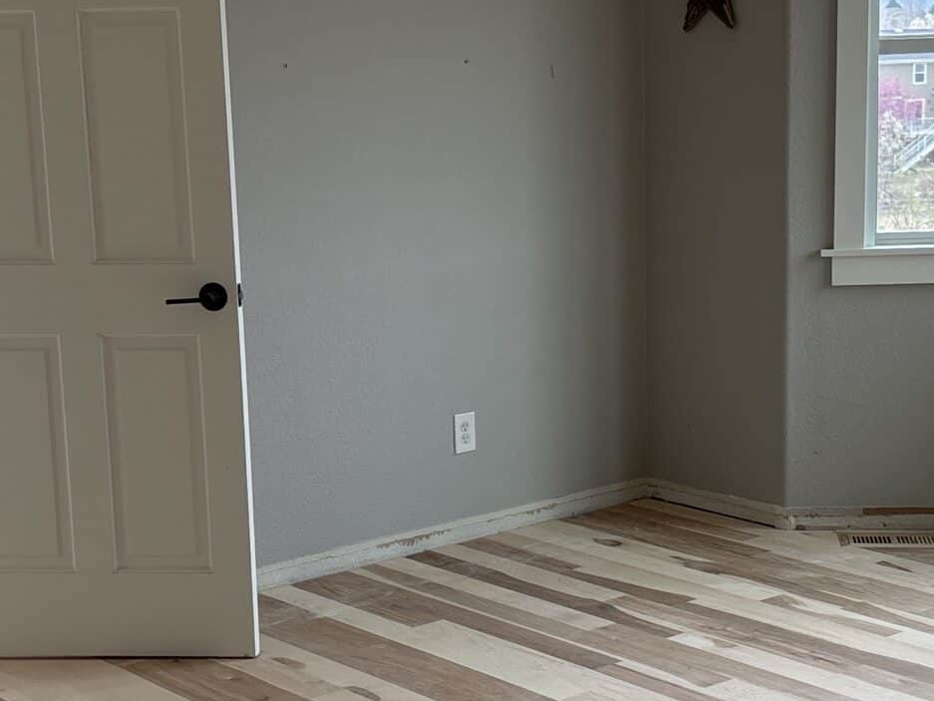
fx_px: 1916
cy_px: 401
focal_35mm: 71
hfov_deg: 27.4
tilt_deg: -11.3
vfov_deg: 20.7
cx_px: 526
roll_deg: +1.0
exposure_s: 1/121
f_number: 1.6
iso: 80
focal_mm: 5.96
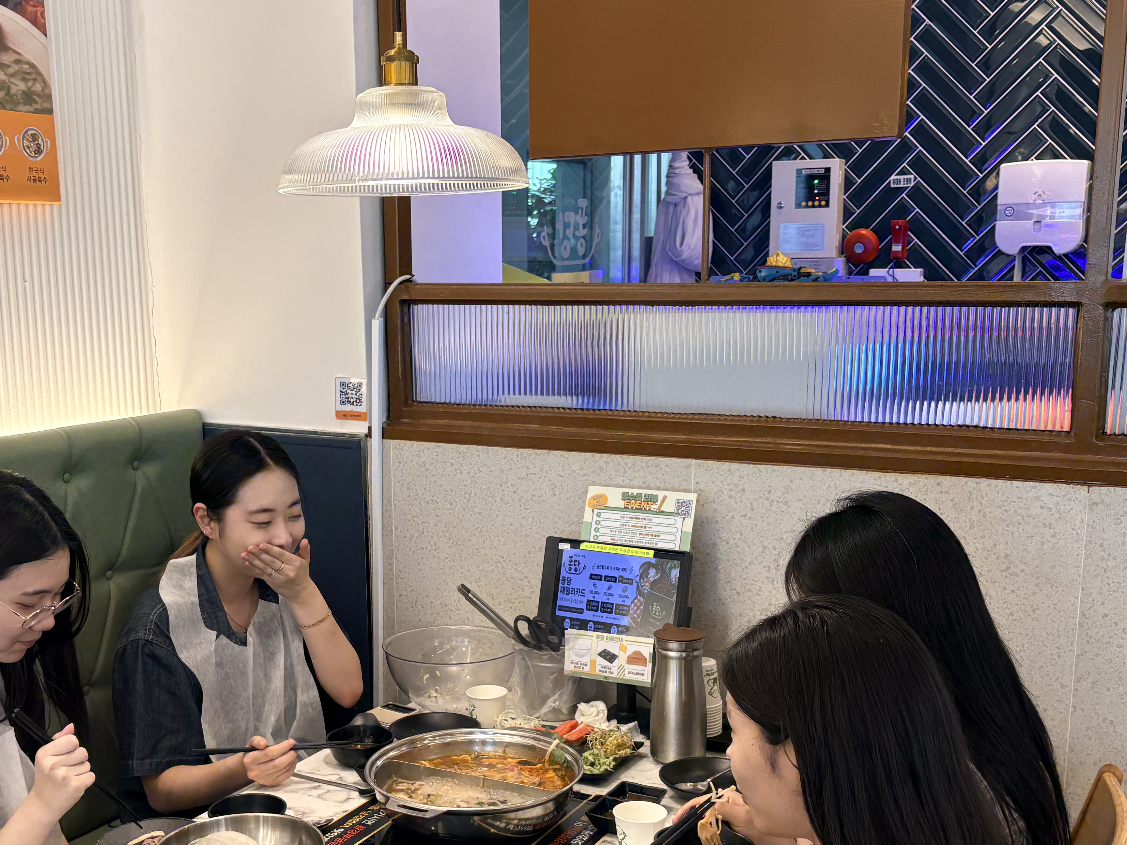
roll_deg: +2.1
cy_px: 558
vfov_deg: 33.3
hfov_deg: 43.7
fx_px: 1400
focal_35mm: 43
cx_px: 468
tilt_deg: -12.2
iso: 125
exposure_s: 1/126
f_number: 1.6
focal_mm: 5.96
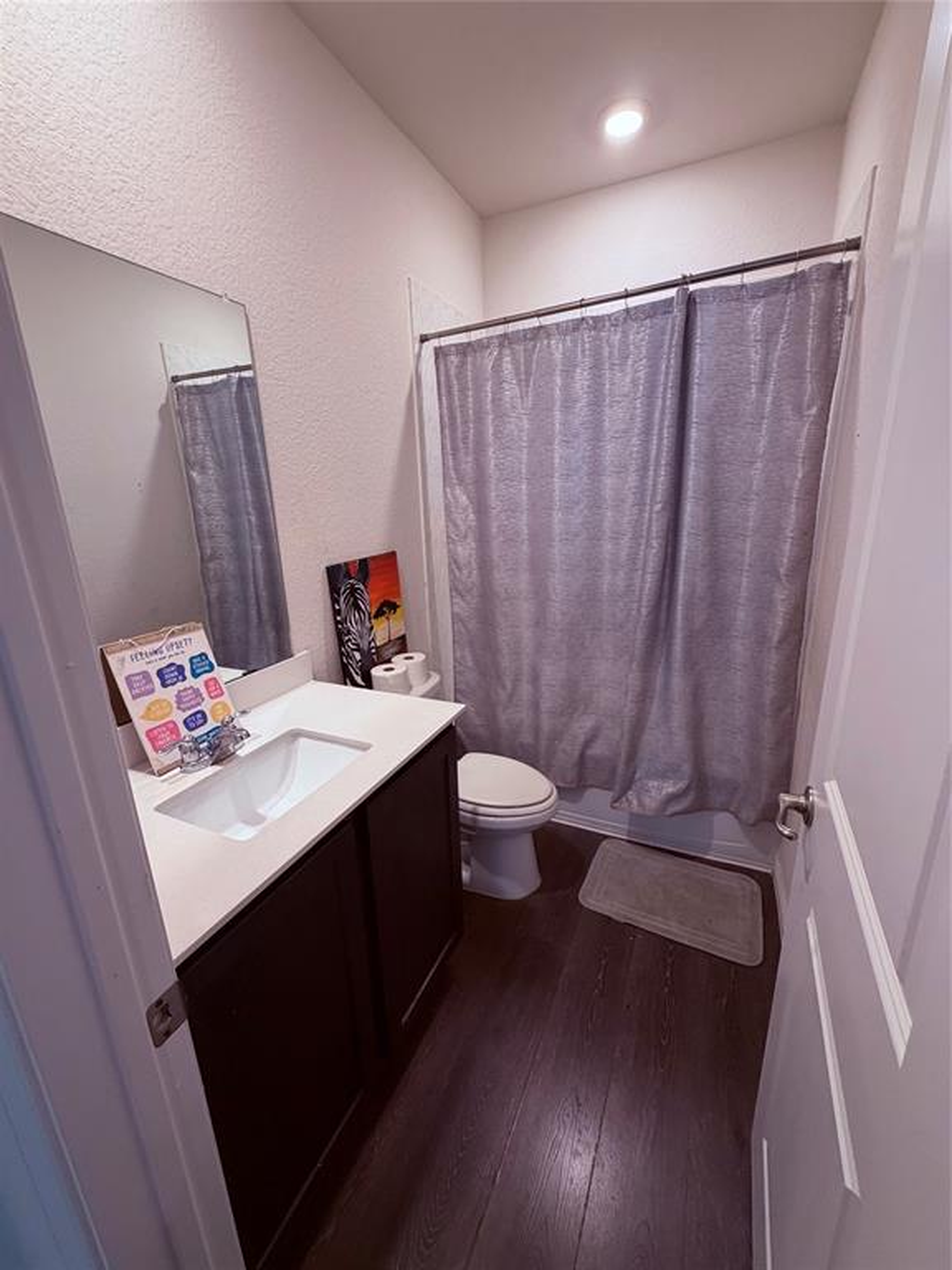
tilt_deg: -15.8
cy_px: 635
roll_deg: +1.4
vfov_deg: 102.1
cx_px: 476
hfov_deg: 85.7
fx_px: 513
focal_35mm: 14
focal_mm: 2.22
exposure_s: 1/60
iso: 200
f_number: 2.2
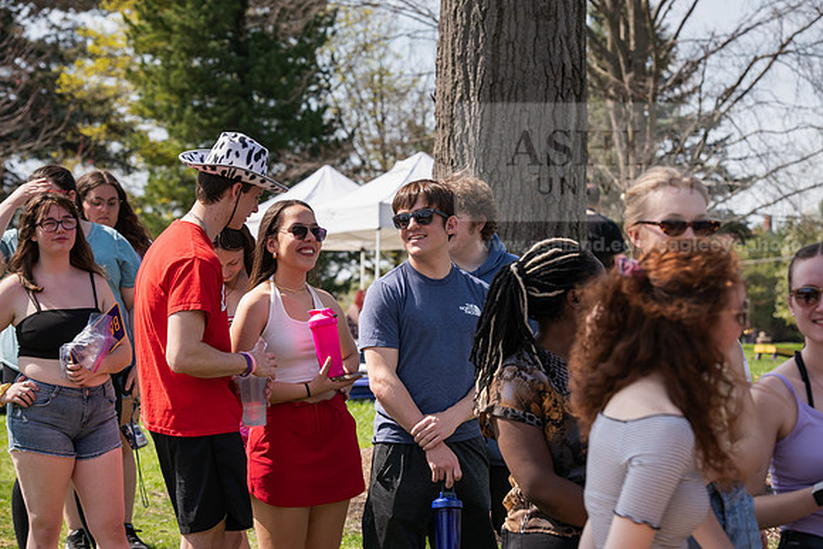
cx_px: 412
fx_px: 2401
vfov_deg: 13.0
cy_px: 274
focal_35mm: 105
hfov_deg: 19.5
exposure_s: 1/500
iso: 200
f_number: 6.3
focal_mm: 105
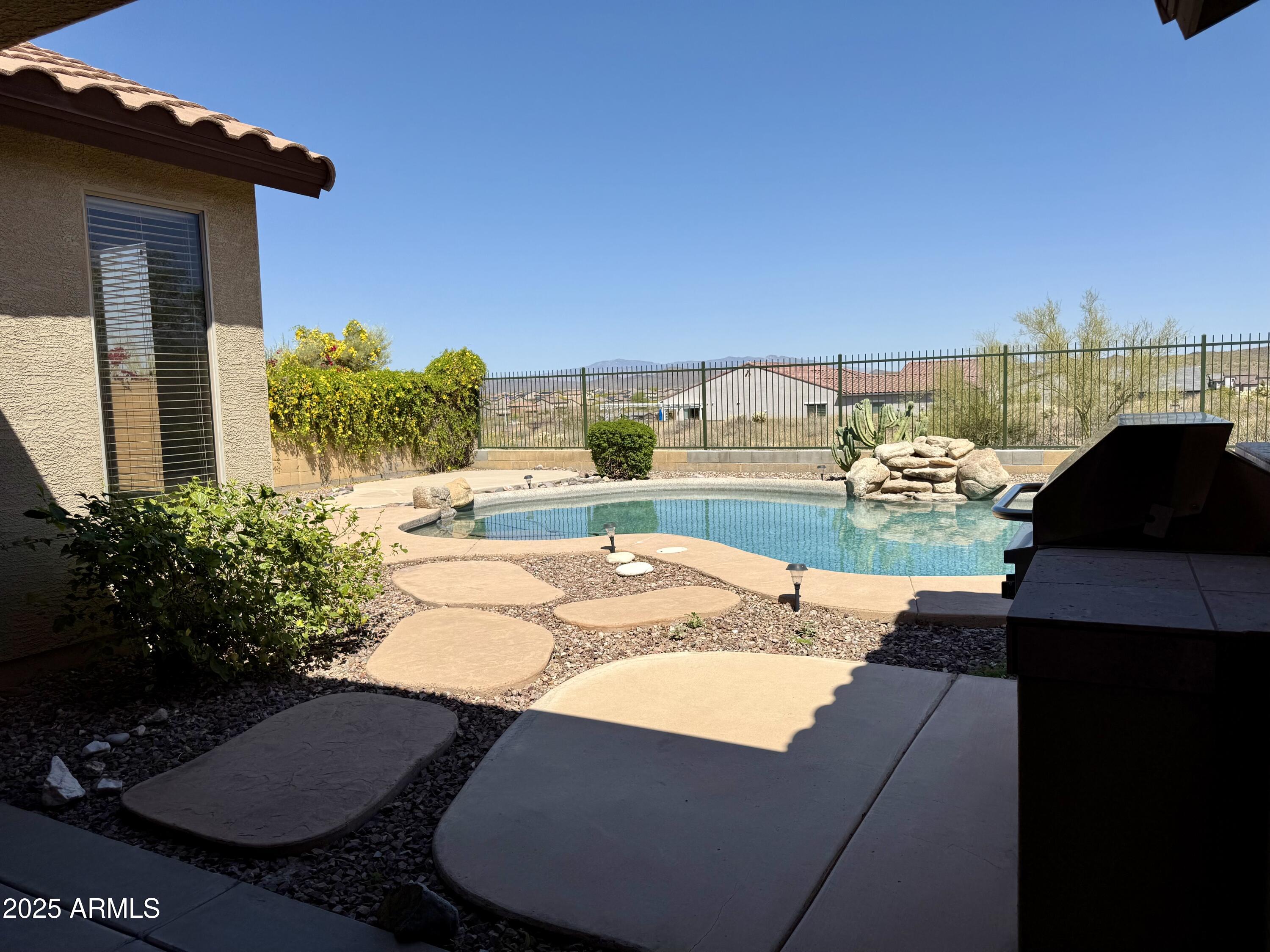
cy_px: 476
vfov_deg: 56.8
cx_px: 635
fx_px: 881
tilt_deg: -4.8
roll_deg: +2.0
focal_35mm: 24
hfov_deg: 71.6
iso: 80
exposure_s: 1/7353
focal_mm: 6.76
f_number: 1.78
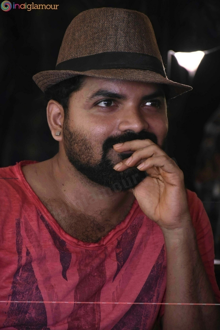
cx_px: 110
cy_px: 165
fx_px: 1925
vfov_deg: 9.8
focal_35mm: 210
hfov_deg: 6.5
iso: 2500
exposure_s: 1/125
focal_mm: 140
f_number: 5.6
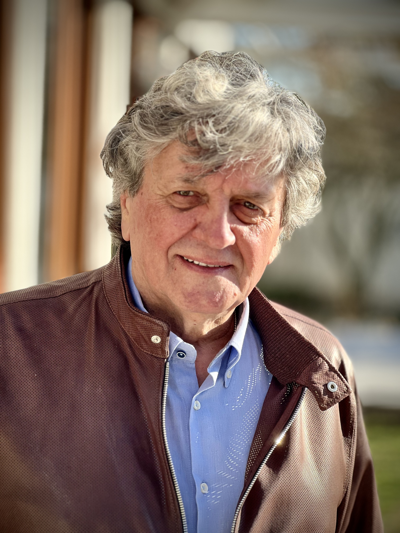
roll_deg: -3.0
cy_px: 266
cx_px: 200
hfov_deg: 19.1
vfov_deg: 25.3
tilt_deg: -4.3
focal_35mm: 77
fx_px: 1186
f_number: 2.8
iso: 25
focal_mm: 9
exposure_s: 1/189
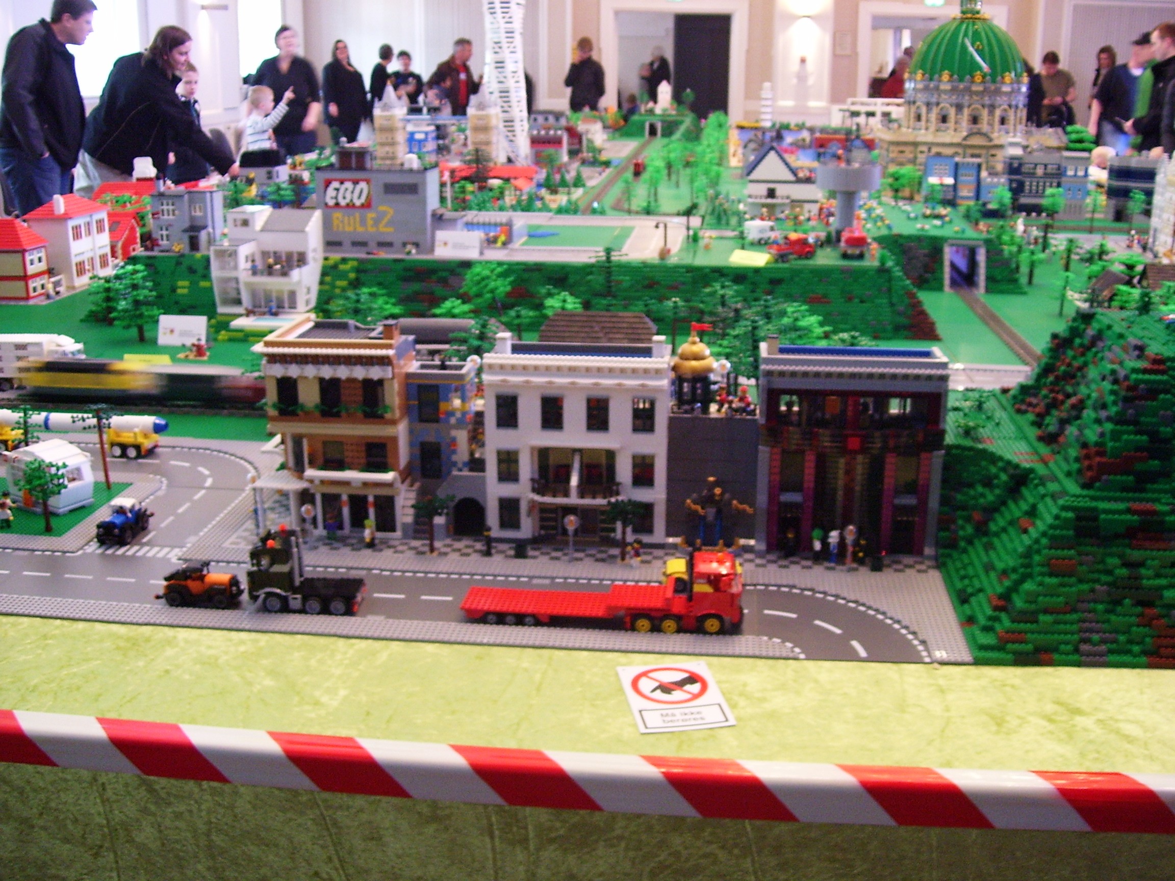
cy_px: 440
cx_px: 588
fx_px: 1222
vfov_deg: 39.7
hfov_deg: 51.4
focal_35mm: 36
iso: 160
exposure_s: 1/8
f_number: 2.7
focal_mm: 6
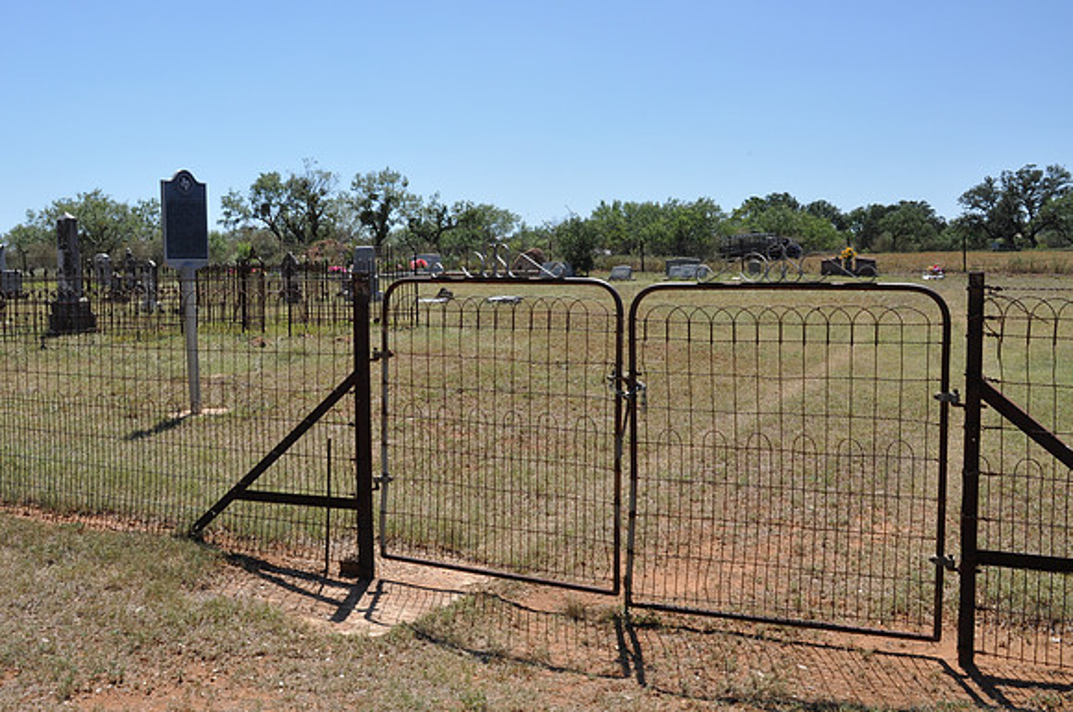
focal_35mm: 36
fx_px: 1071
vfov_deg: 36.8
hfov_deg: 53.2
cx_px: 536
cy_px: 356
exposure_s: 1/250
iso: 200
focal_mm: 24
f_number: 8
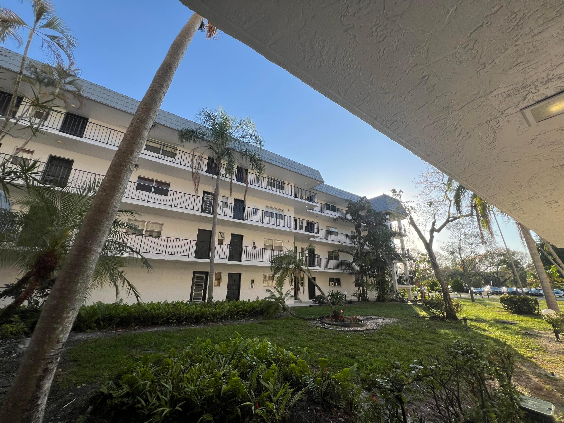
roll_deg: -1.3
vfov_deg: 89.9
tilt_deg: +17.5
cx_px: 282
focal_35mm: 13
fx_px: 212
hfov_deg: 106.2
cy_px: 212
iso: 32
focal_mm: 1.57
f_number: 1.8
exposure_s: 1/673
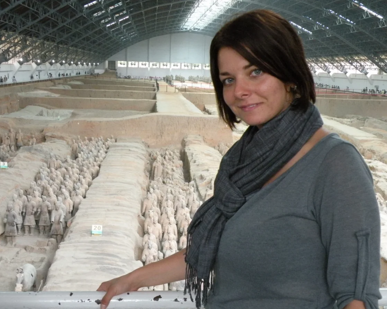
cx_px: 188
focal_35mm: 44
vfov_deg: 34.1
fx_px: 504
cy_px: 155
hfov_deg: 42.0
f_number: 3.2
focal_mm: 7.4
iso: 400
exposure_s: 1/55.5
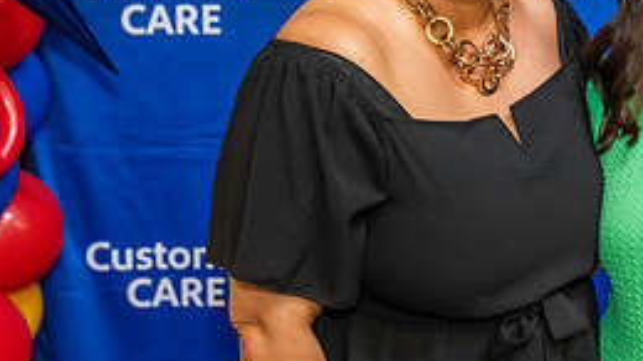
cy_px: 105
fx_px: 1755
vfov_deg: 11.7
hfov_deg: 20.2
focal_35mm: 103
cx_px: 618
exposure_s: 1/160
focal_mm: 44
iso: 2000
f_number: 4
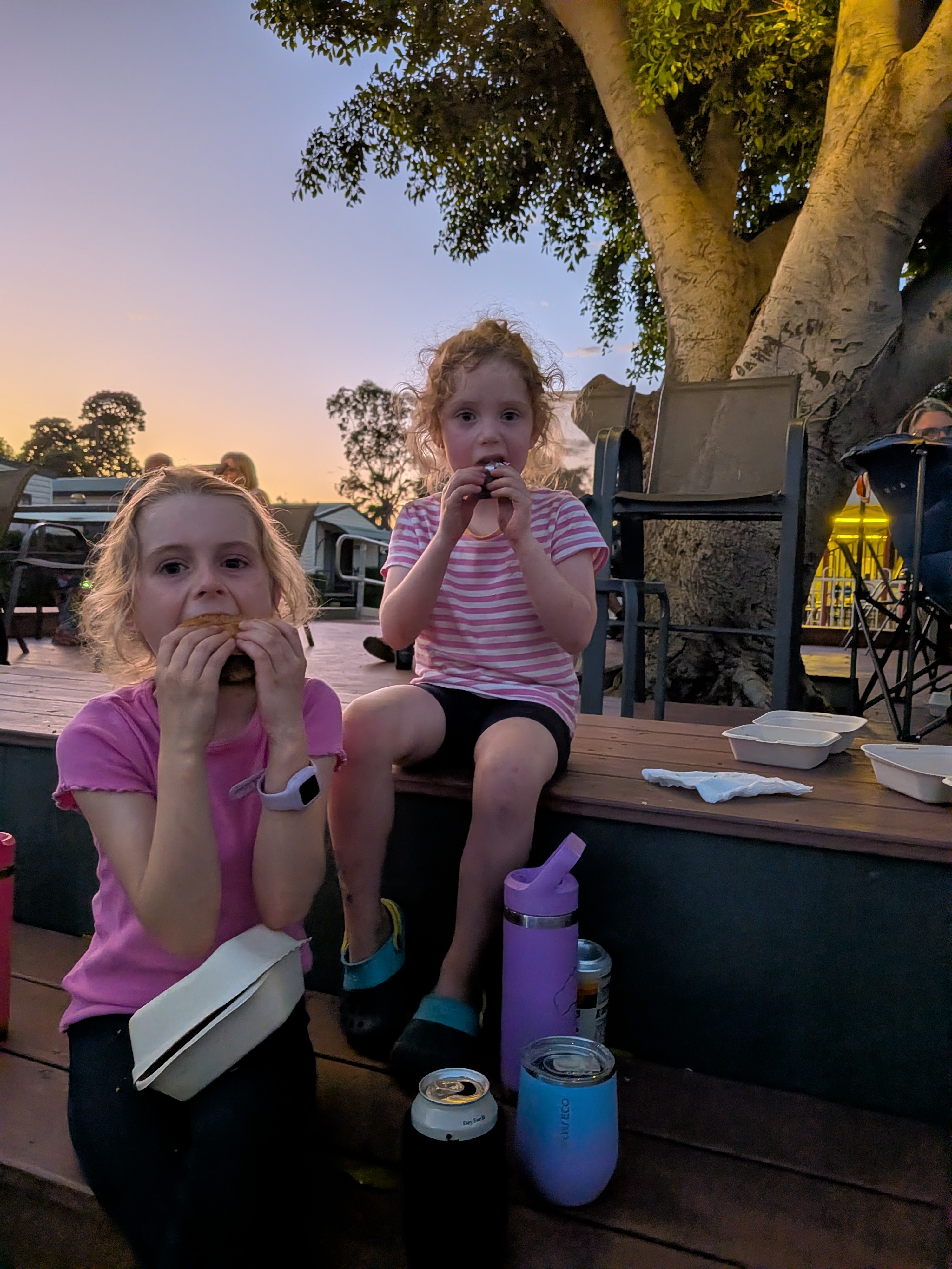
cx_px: 476
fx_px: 880
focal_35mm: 24
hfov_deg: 56.8
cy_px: 634
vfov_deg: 71.6
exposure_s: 1/100
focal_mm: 4.53
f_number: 1.7
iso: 54
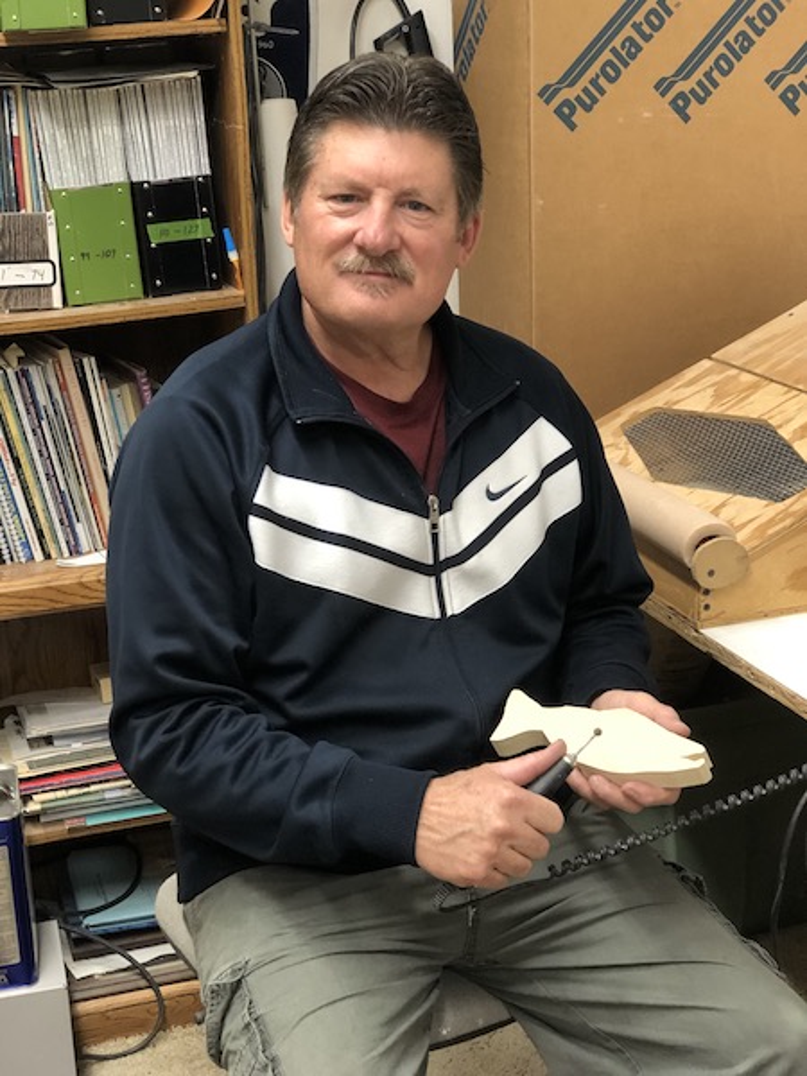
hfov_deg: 25.7
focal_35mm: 57
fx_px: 1772
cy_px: 538
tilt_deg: -16.6
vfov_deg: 33.8
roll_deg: +2.9
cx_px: 404
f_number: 2.8
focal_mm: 6.6
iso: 200
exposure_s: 1/30
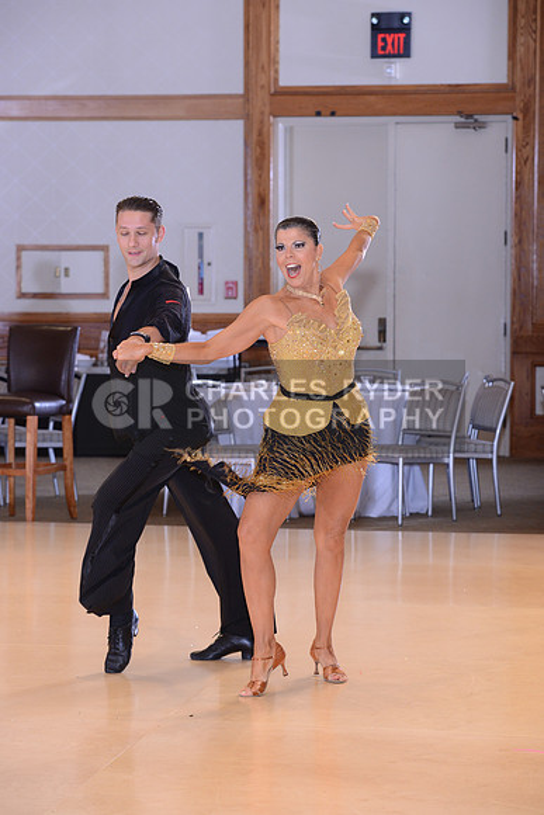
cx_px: 272
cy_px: 408
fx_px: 2537
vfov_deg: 18.3
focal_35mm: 112
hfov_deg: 12.2
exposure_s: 1/250
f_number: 5.6
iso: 1250
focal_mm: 112
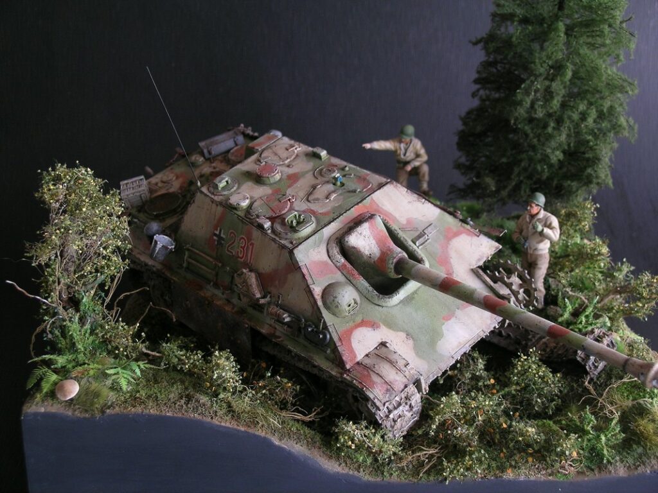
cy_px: 246
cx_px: 329
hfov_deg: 38.2
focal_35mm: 50
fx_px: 950
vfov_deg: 29.1
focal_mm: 10.3
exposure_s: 1/5.5
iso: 50
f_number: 3.8
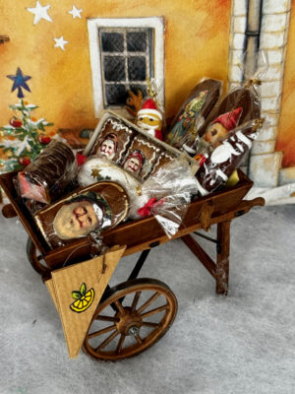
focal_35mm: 48
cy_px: 197
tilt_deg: -43.8
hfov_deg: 30.3
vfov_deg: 39.7
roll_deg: -2.1
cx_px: 148
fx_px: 545
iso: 64
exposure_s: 1/495
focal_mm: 6.76
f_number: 1.78
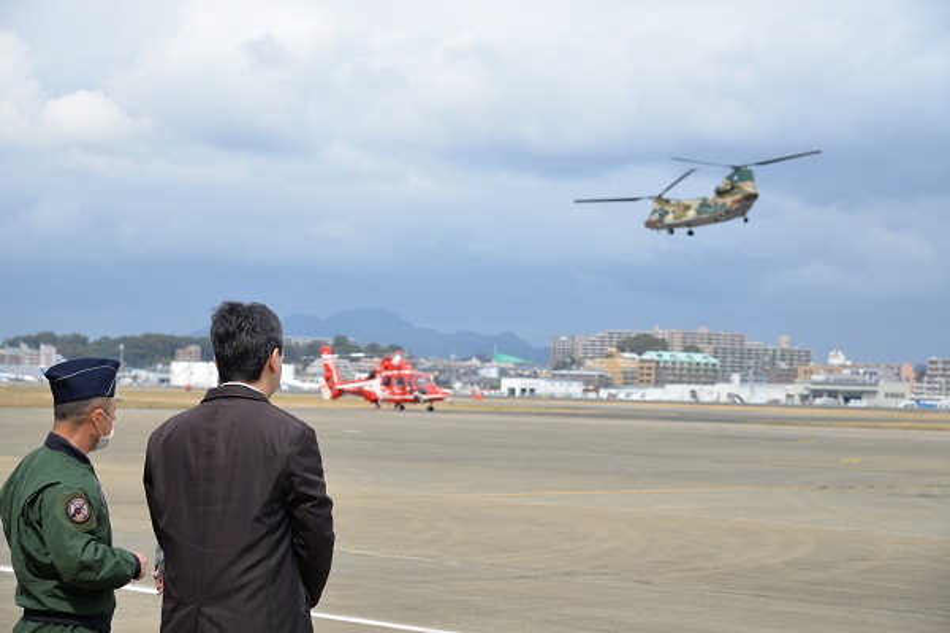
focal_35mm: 92
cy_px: 316
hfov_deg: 22.1
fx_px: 2428
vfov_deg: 14.9
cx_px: 475
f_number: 8
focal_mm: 92
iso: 125
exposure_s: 1/250
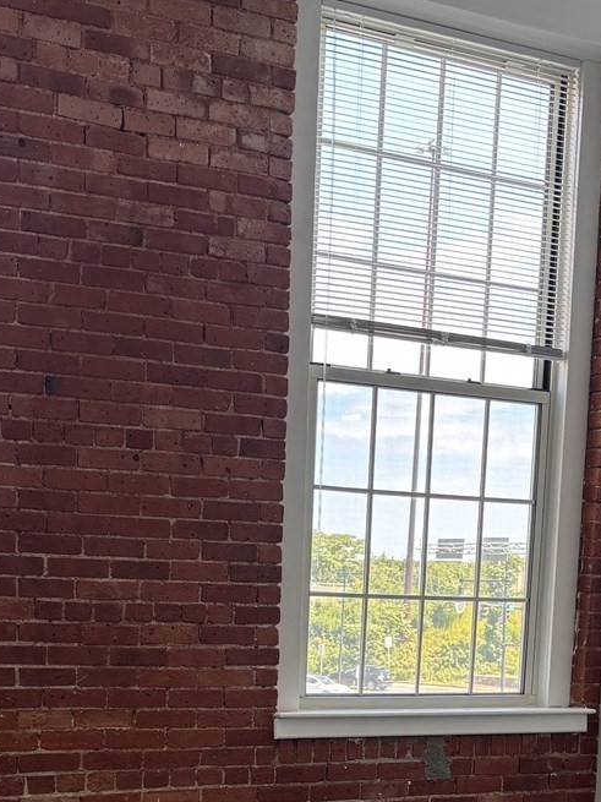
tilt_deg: -7.5
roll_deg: -1.9
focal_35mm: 61
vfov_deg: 30.1
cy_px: 743
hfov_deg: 24.0
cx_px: 316
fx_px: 1413
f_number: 1.6
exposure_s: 1/121
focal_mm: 5.96
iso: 50
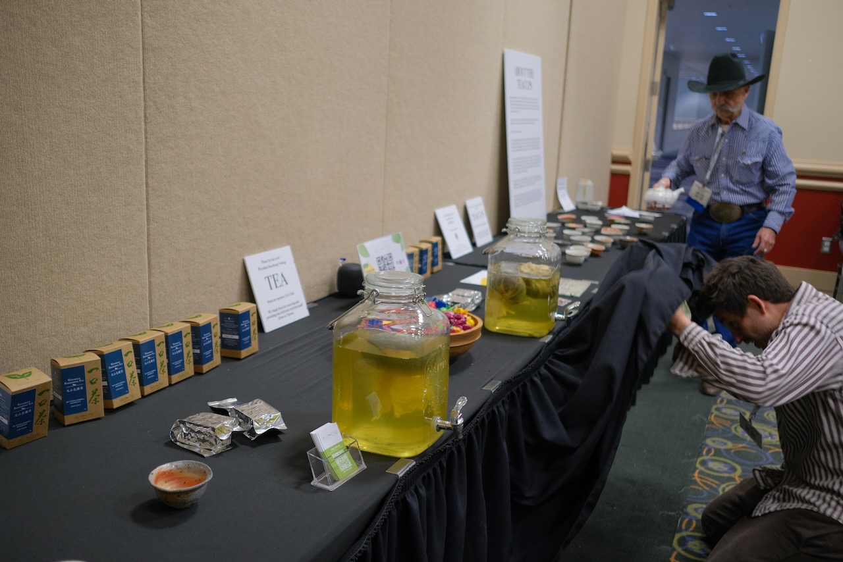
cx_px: 422
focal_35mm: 35
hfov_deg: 54.4
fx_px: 820
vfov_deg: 37.9
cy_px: 281
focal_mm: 23
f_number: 2
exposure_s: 1/56
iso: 320
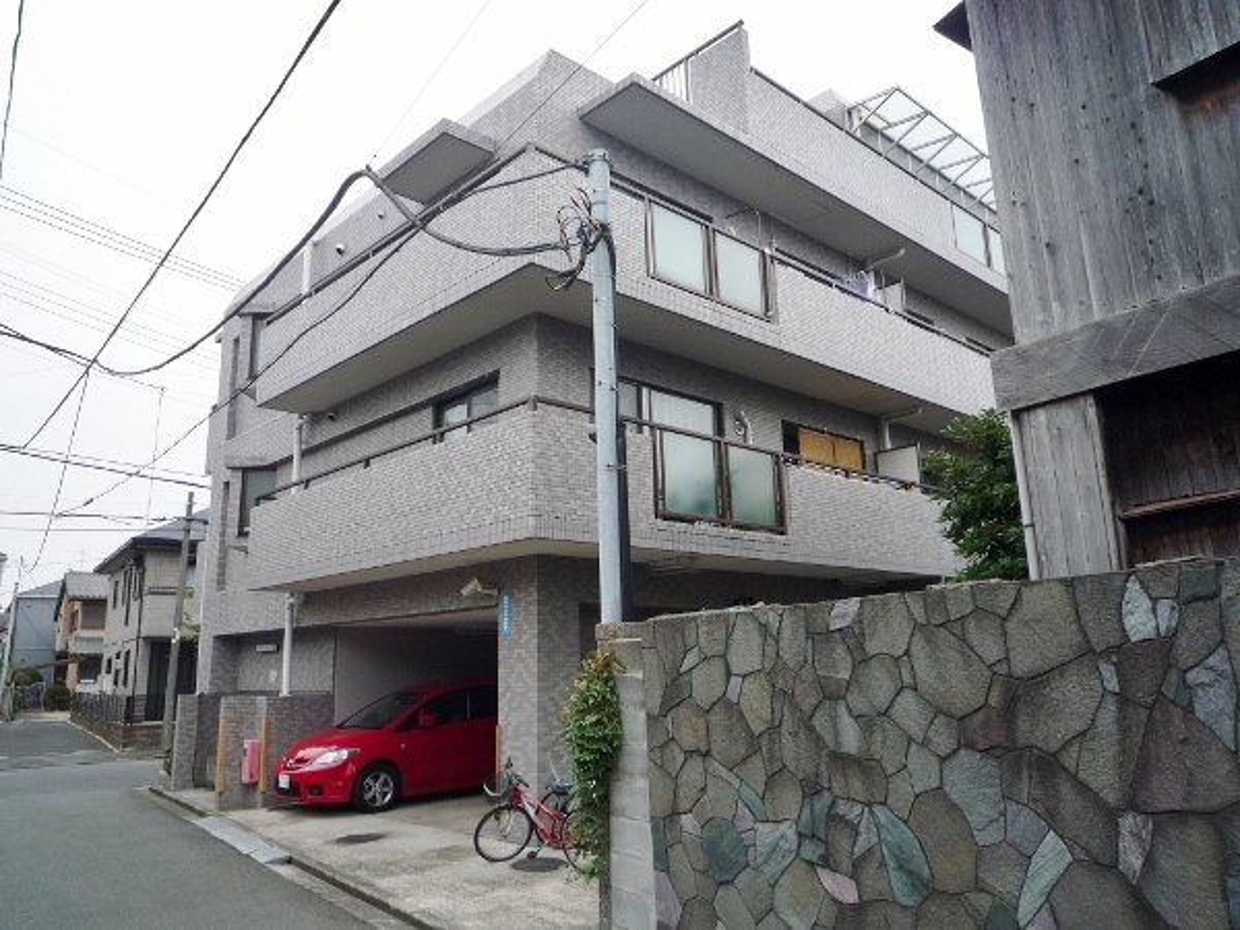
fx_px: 896
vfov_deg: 54.9
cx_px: 620
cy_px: 465
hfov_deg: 69.4
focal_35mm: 25
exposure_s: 1/125
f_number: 2.8
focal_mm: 4.4
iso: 100
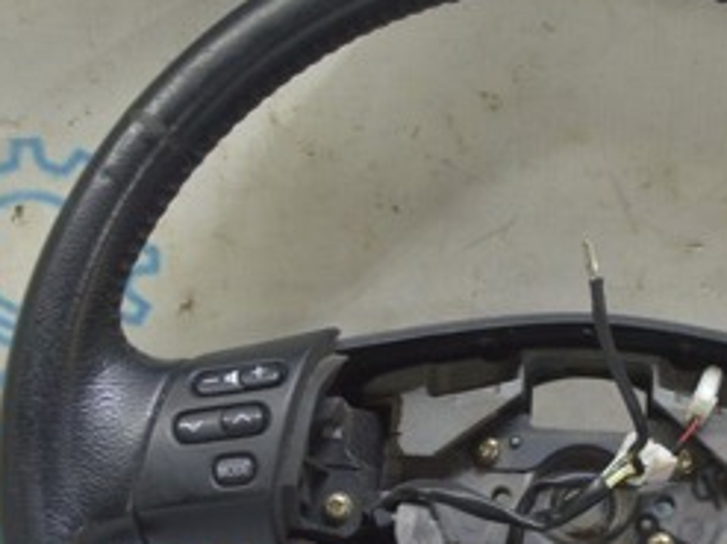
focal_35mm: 112
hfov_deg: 17.5
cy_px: 454
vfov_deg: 13.1
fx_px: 2351
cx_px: 486
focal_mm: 30
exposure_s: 1/20
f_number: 5.6
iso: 400
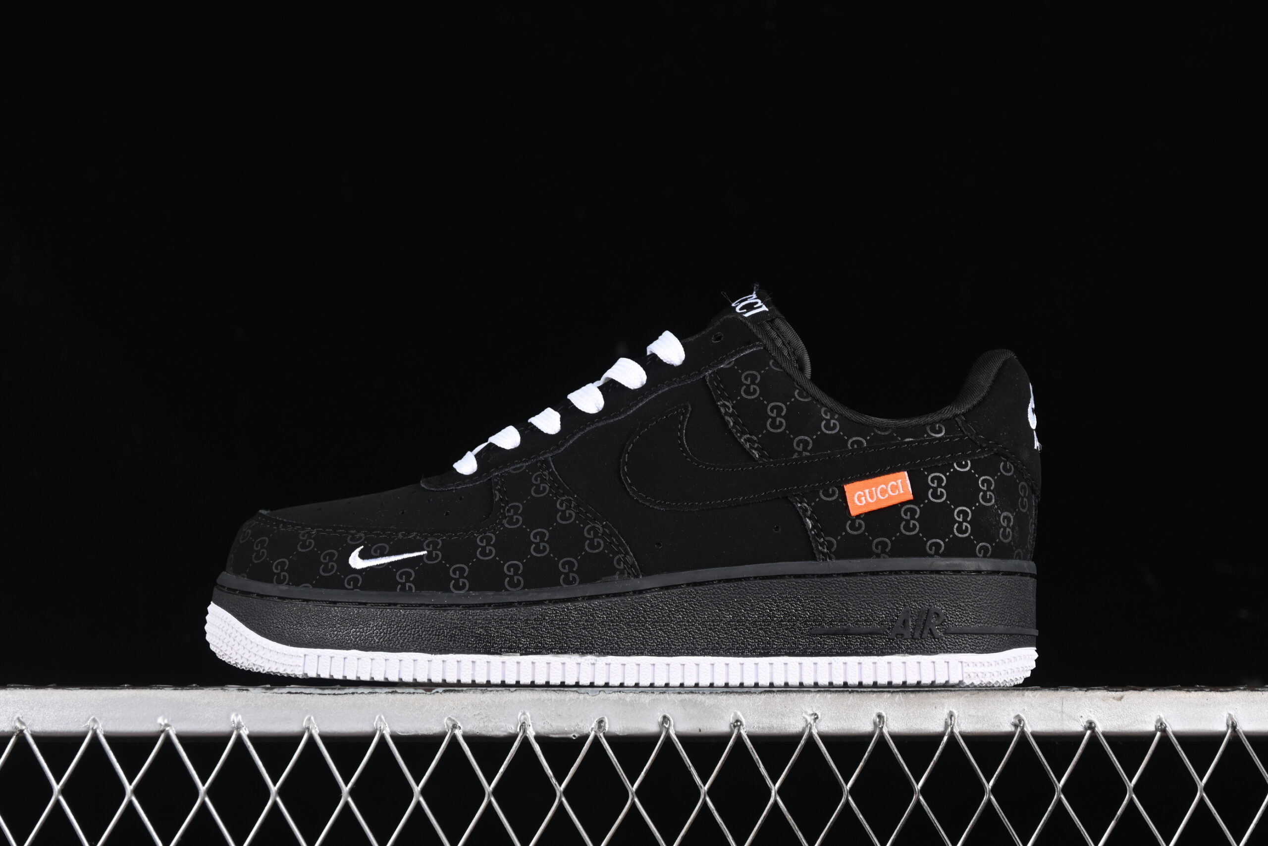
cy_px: 423
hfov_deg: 27.0
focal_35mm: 75
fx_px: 2642
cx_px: 634
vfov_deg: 18.2
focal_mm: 50
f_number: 6.3
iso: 160
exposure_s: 1/60
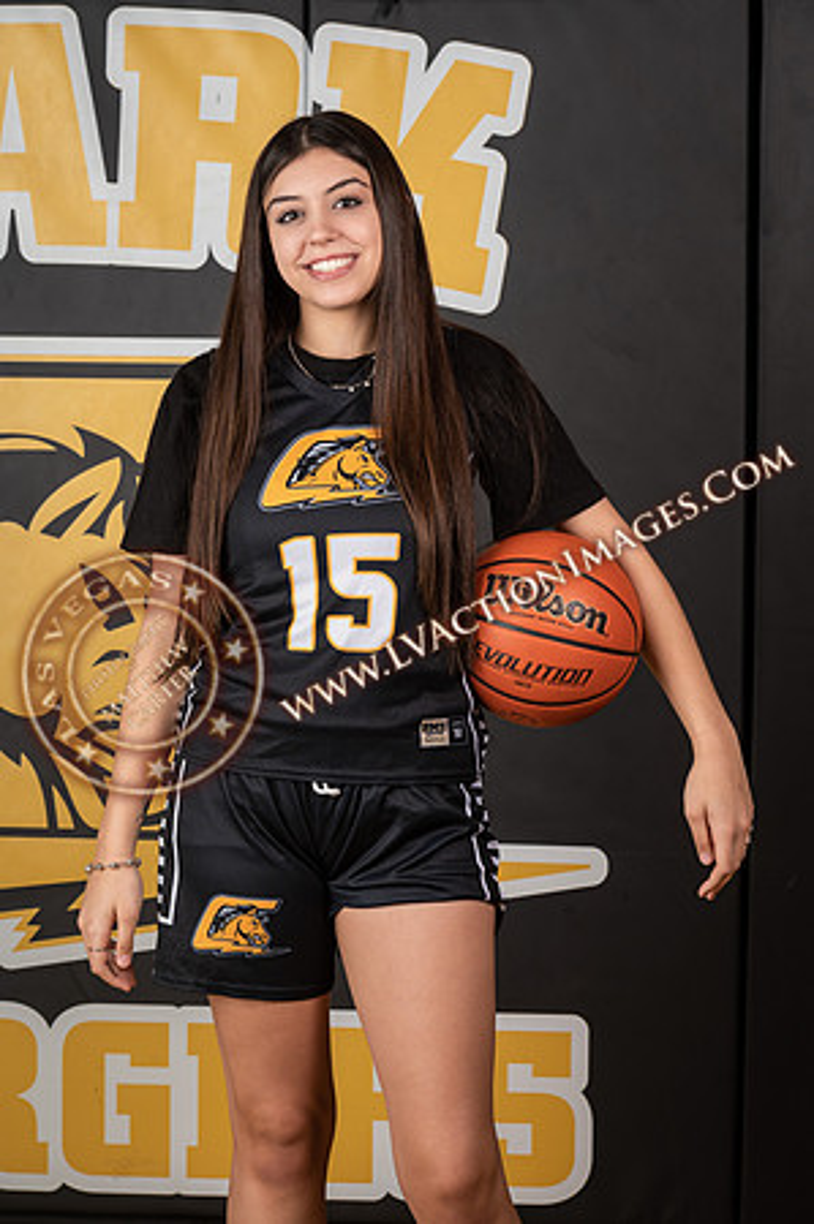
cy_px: 612
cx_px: 407
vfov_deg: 17.1
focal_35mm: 120
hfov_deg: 11.4
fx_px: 4079
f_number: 9
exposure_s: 1/125
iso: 100
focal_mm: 120
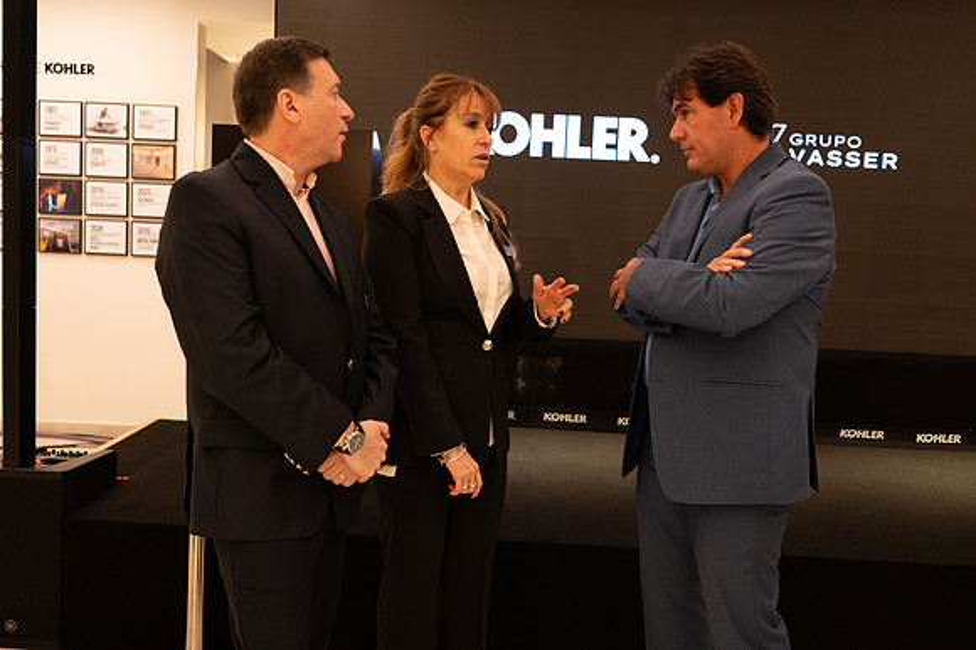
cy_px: 325
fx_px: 948
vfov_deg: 37.8
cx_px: 488
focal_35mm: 35
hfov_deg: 54.5
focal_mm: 35
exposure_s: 1/200
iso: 1600
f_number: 4
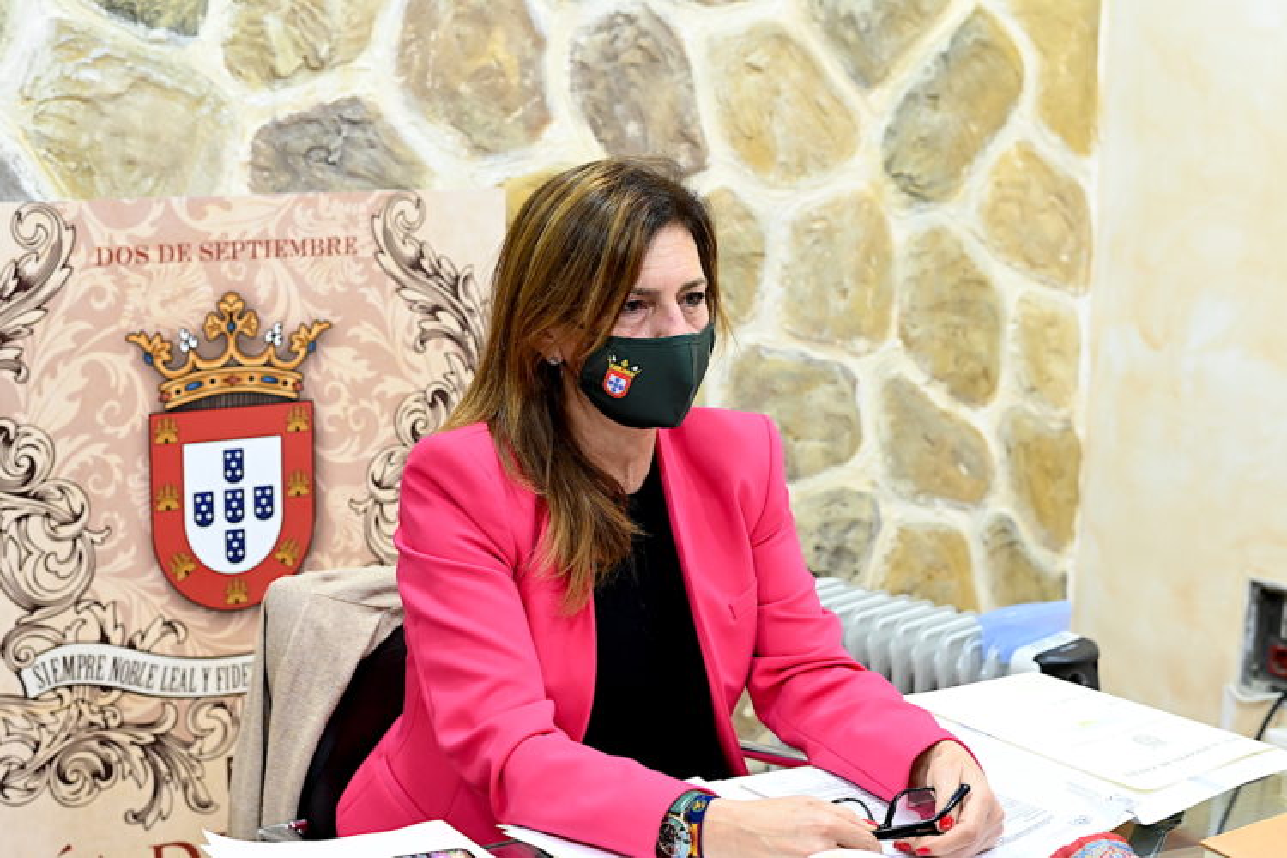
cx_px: 644
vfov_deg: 23.4
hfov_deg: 34.5
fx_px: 2073
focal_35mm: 58
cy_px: 429
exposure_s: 1/100
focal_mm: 58
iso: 4000
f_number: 5
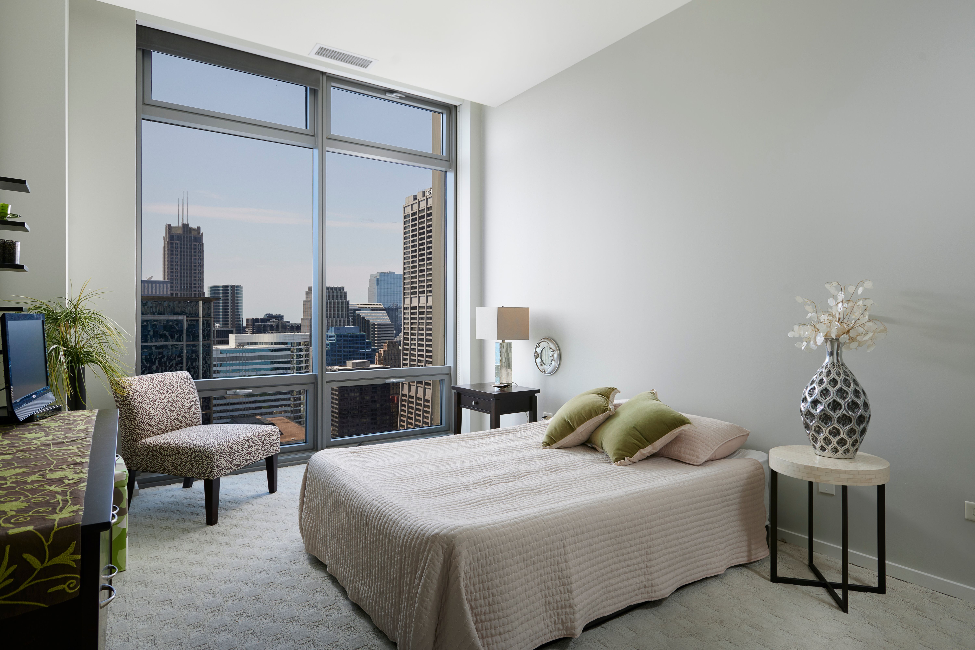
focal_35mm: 20
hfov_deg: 84.0
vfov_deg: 61.9
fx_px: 542
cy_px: 325
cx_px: 488
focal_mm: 20
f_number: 11
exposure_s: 1/400
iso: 320
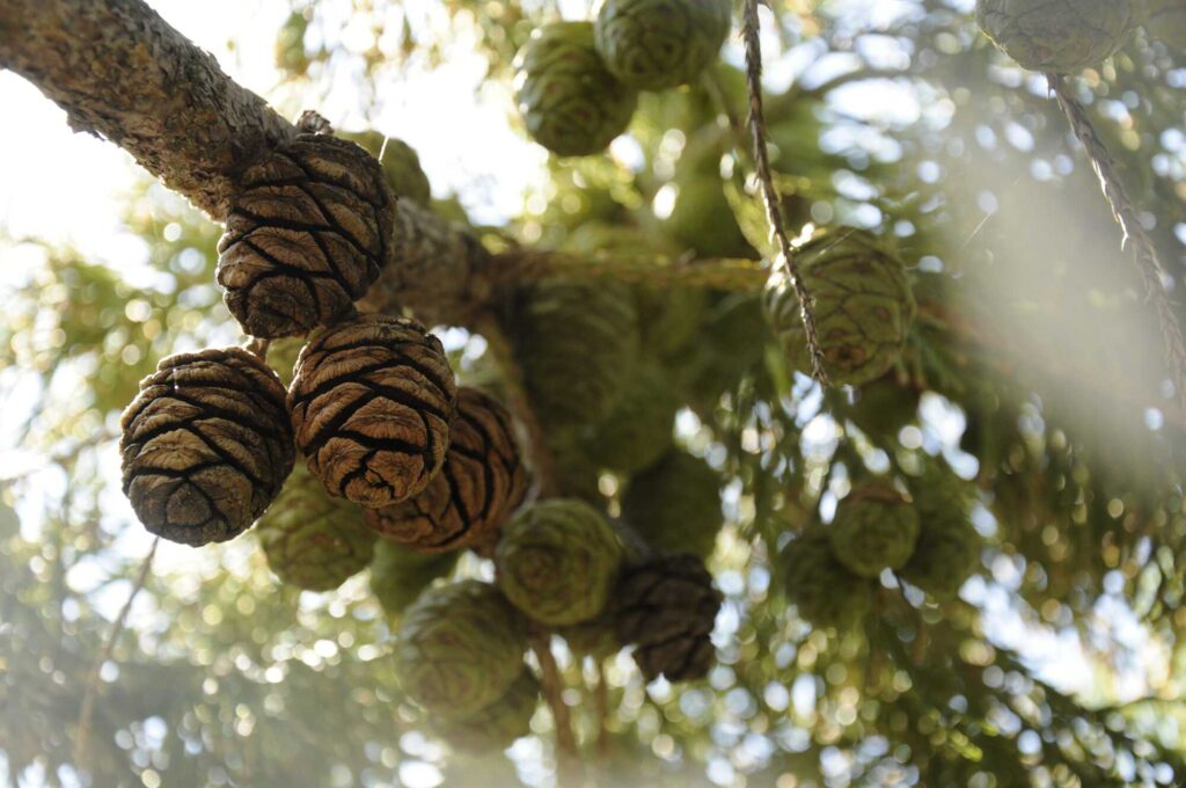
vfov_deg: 18.9
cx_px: 593
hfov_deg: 28.1
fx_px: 2369
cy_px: 394
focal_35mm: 72
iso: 400
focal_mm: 48
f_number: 6.3
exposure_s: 1/160
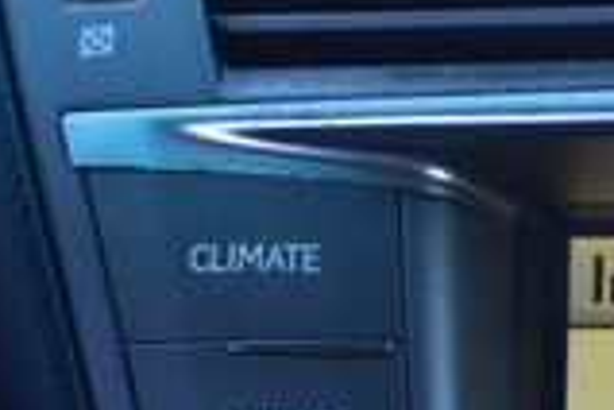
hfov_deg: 9.6
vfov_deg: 6.5
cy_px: 781
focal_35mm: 205
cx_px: 1062
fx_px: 3496
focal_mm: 34
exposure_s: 1/20
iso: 400
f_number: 6.3
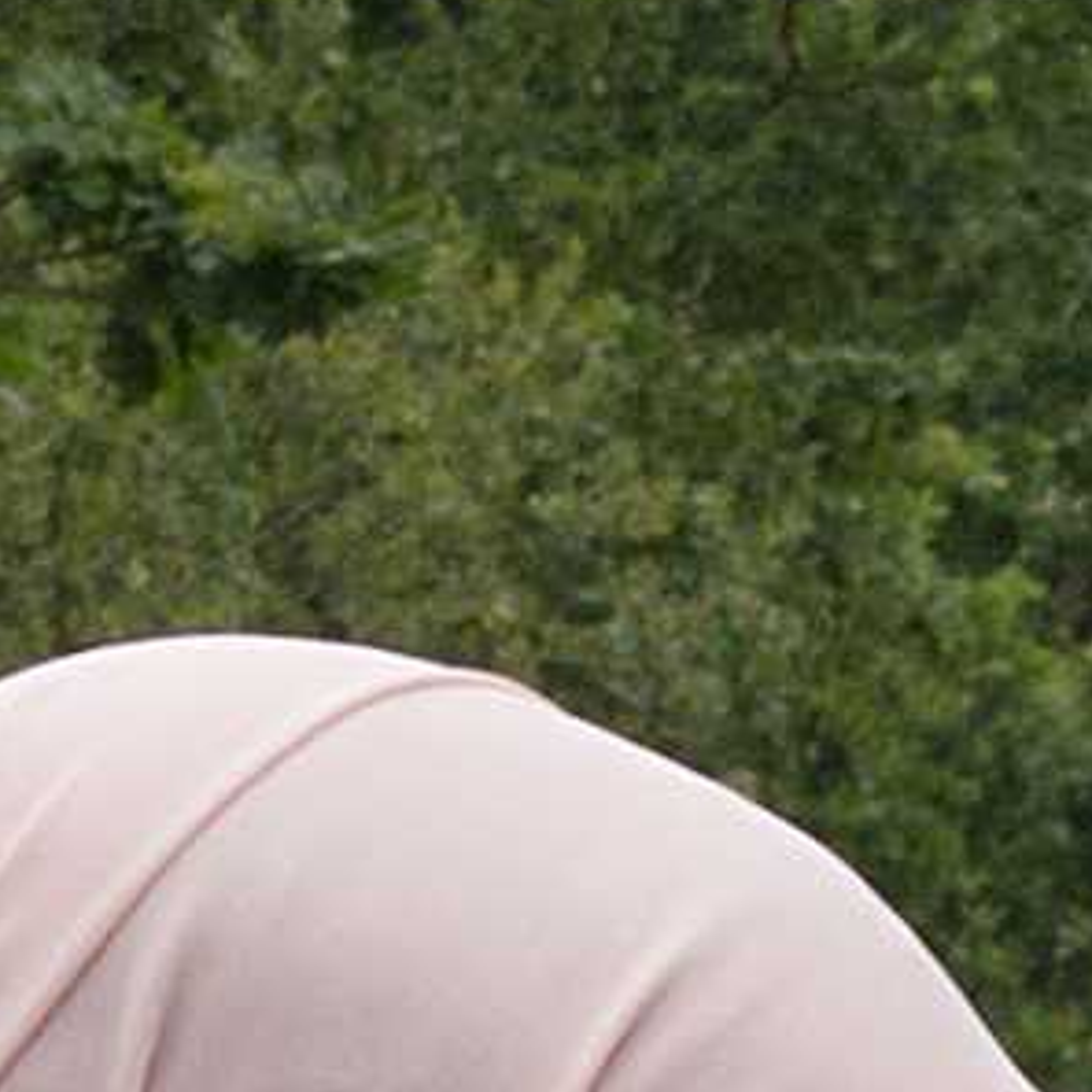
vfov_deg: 3.1
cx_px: 2594
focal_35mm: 560
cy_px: 2732
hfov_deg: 3.1
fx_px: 19987
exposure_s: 1/200
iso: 640
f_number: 22
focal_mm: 78
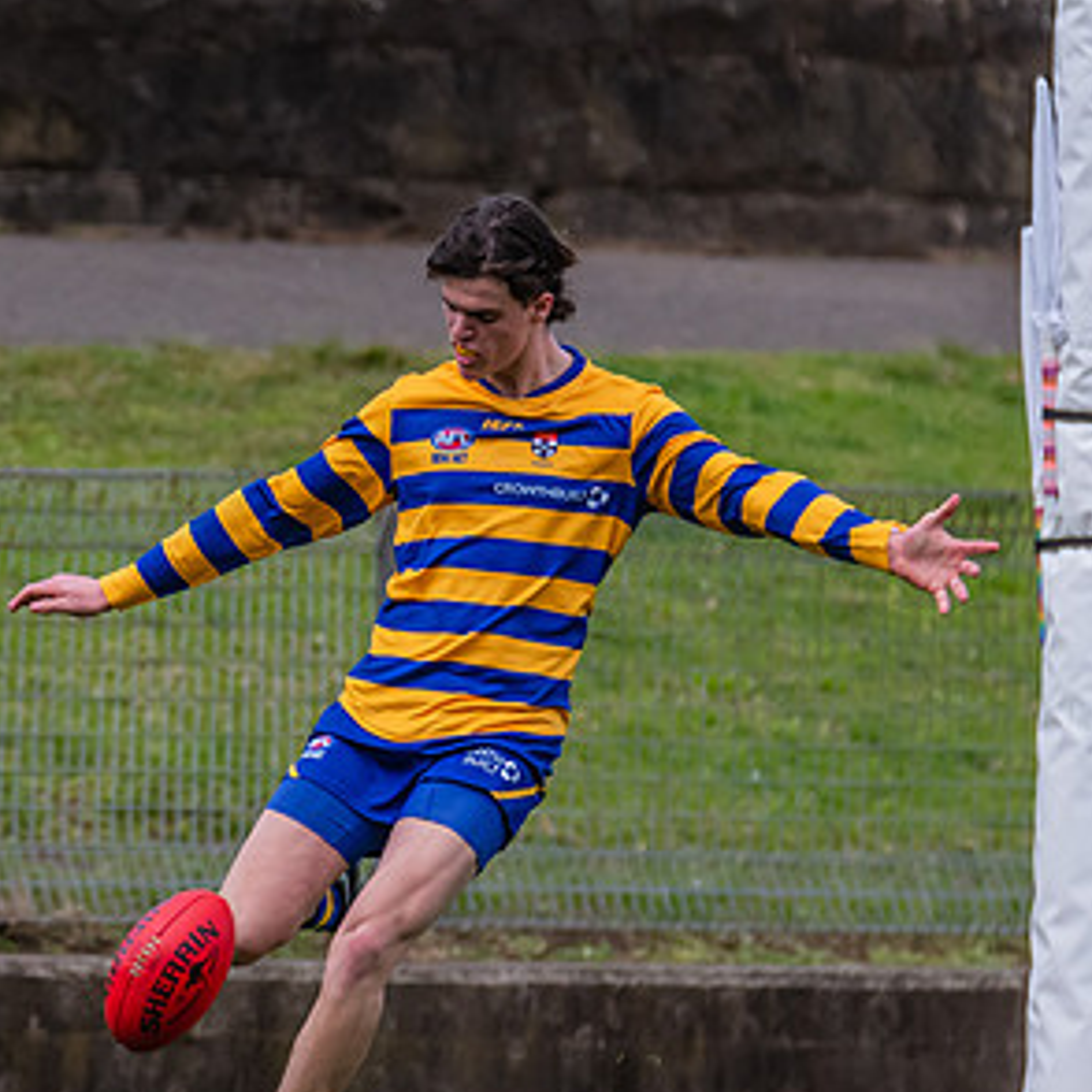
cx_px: 259
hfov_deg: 1.5
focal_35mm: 1184
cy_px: 622
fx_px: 42257
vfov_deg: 1.5
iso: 1000
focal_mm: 450
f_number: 6
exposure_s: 1/1600
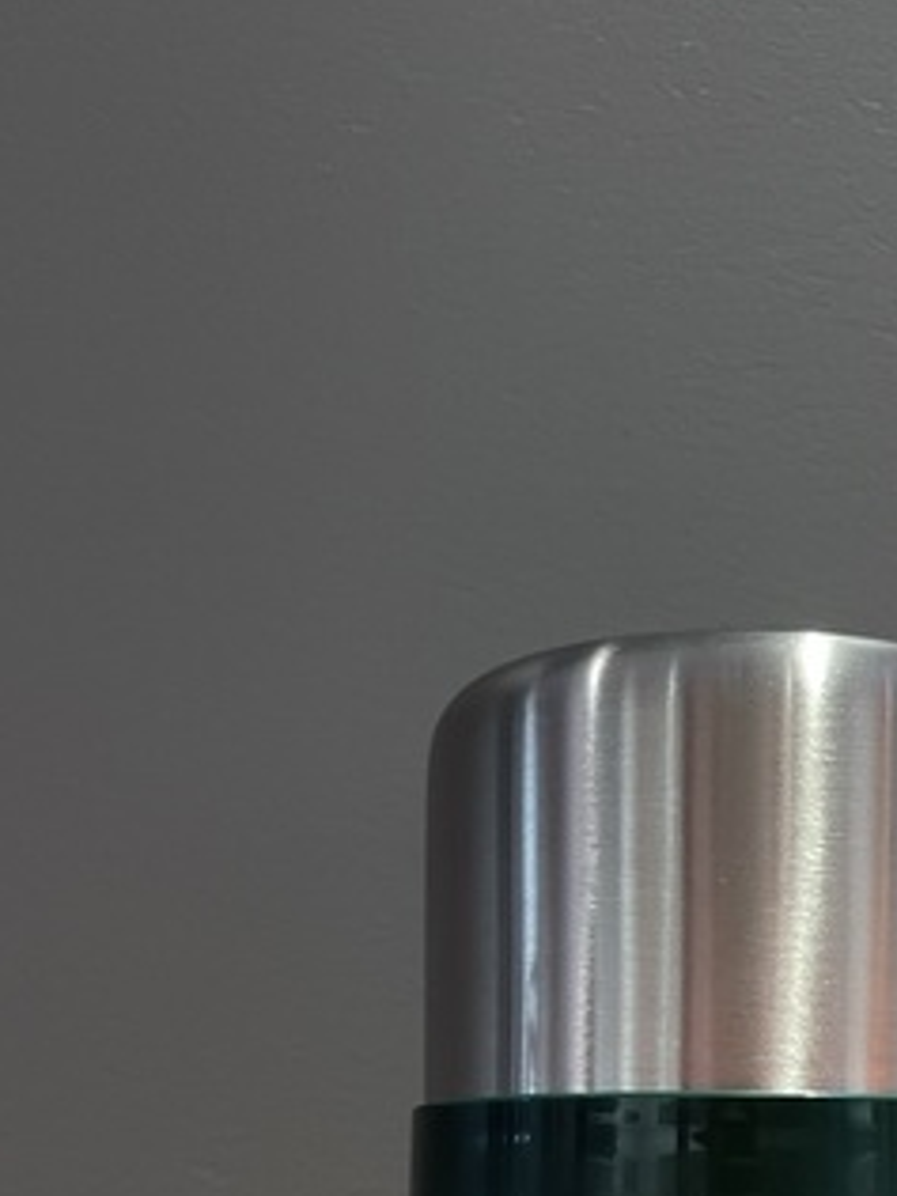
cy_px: 1355
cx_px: 831
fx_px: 2108
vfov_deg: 28.4
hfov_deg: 23.3
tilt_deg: -2.2
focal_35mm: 61
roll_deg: +1.0
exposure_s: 1/60
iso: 250
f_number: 1.6
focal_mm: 5.1
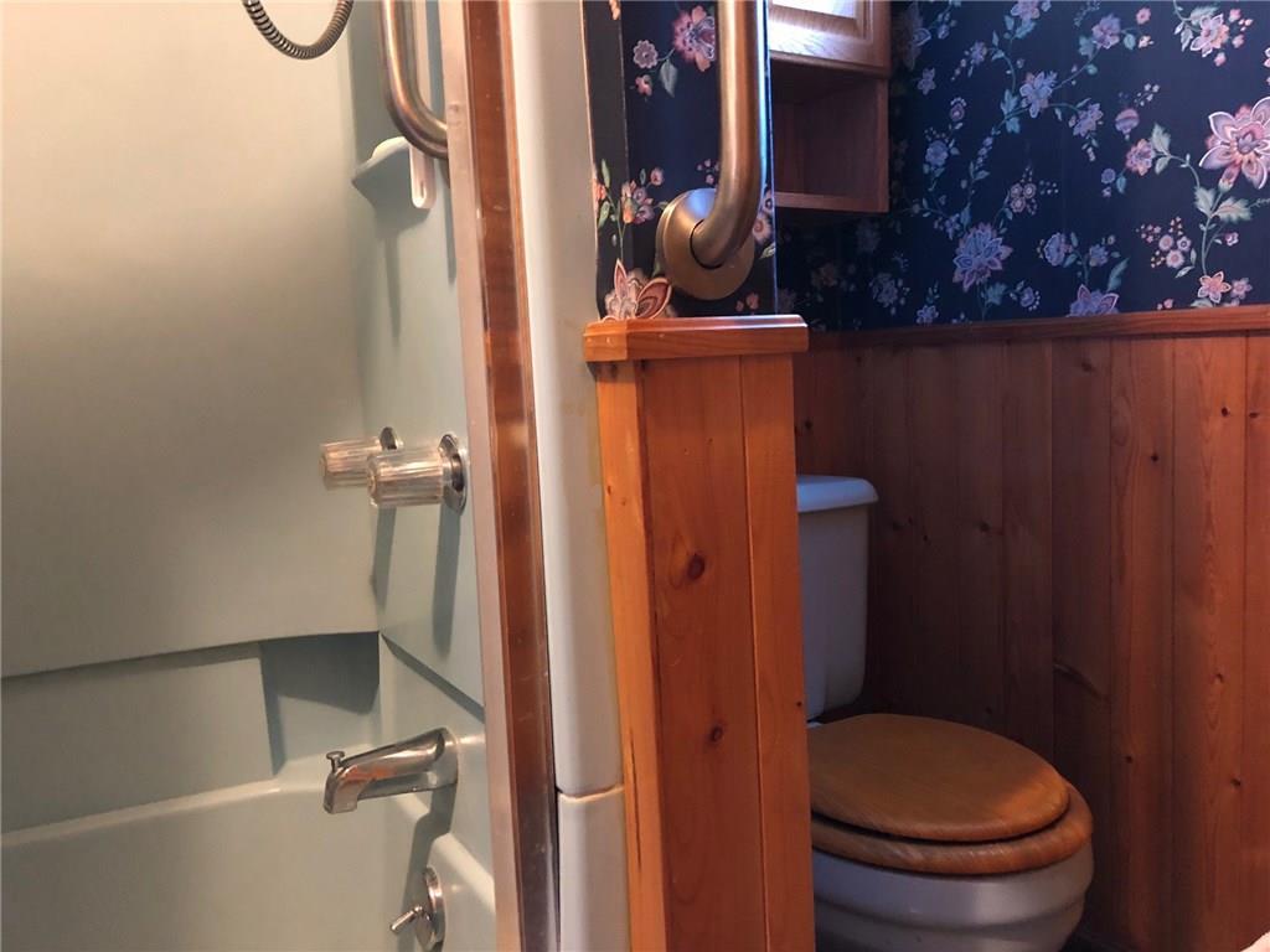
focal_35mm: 28
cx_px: 635
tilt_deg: -6.5
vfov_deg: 49.7
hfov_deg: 63.4
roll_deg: +2.2
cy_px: 476
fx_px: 1027
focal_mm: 3.99
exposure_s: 1/4
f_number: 1.8
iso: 125
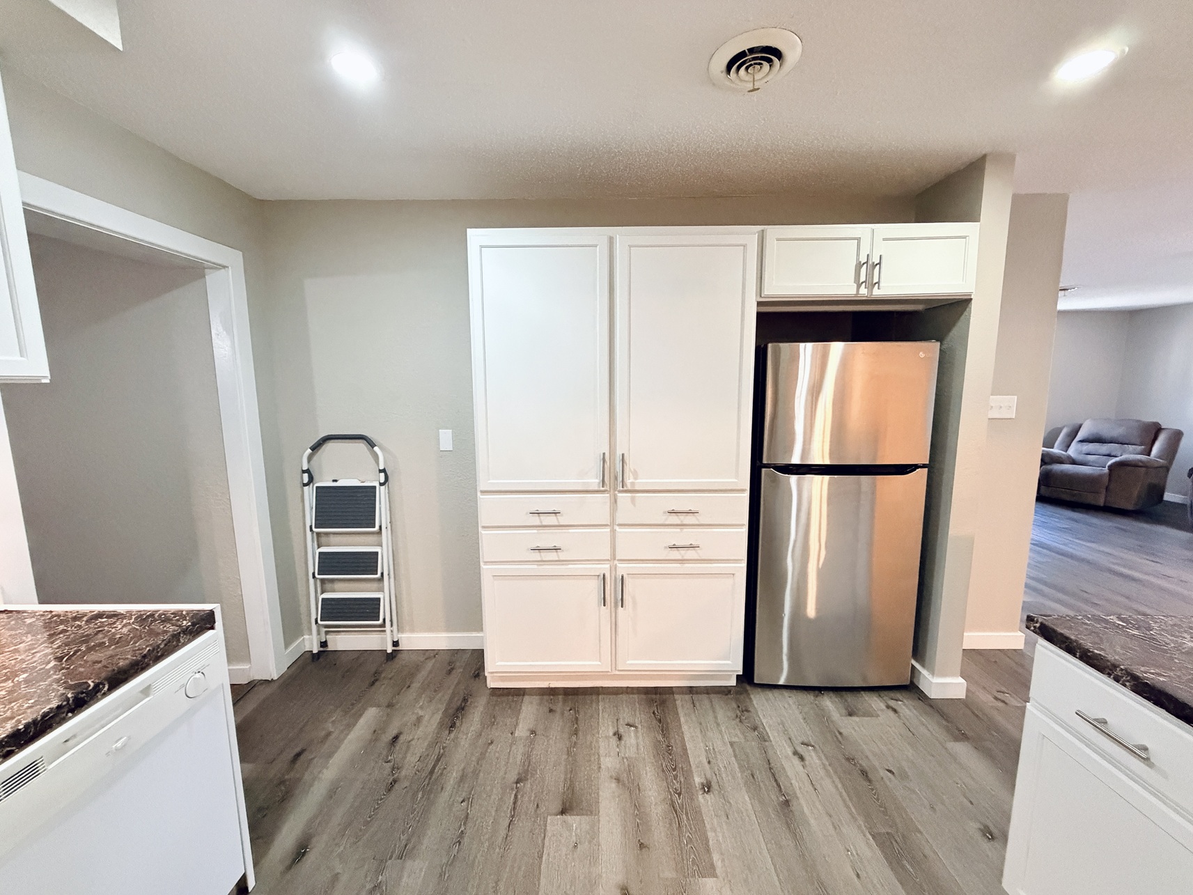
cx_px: 596
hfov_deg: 102.1
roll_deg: +0.1
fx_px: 483
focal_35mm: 14
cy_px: 448
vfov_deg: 85.7
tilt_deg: -7.4
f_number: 2.2
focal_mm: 2.22
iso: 800
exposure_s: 1/60
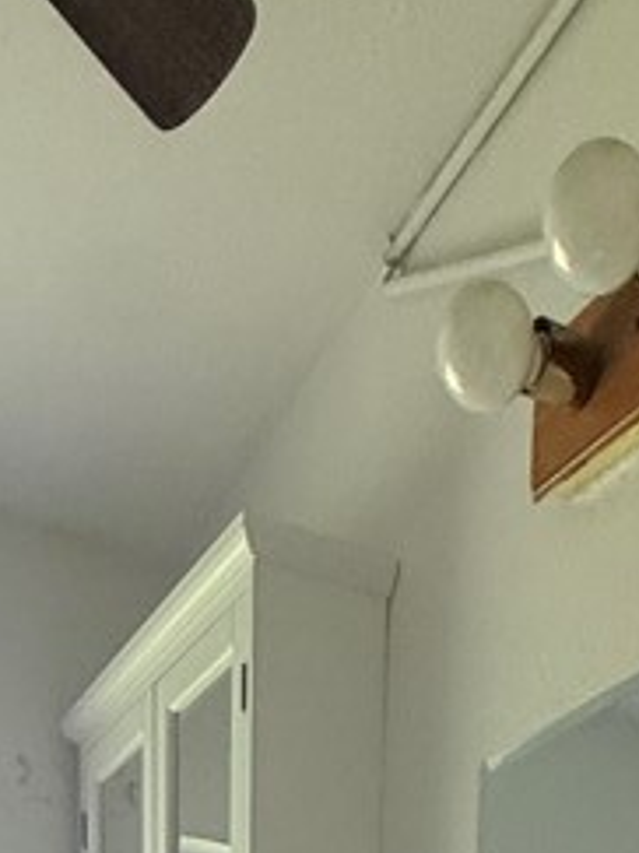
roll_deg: -1.7
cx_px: 386
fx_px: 1453
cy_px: 1664
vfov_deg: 19.7
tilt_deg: -12.6
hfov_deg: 24.7
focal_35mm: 59
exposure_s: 1/99
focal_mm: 2.22
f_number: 2.2
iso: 250
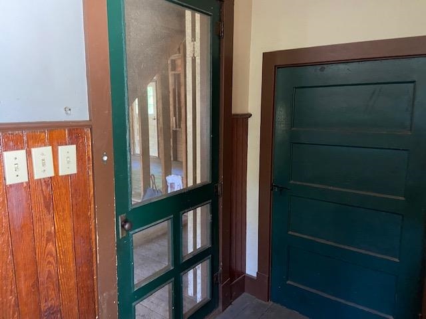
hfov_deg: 67.3
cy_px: 160
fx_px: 320
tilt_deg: -9.2
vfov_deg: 53.1
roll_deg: -0.7
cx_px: 213
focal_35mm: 26
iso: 800
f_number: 1.8
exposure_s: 1/30
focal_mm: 4.25
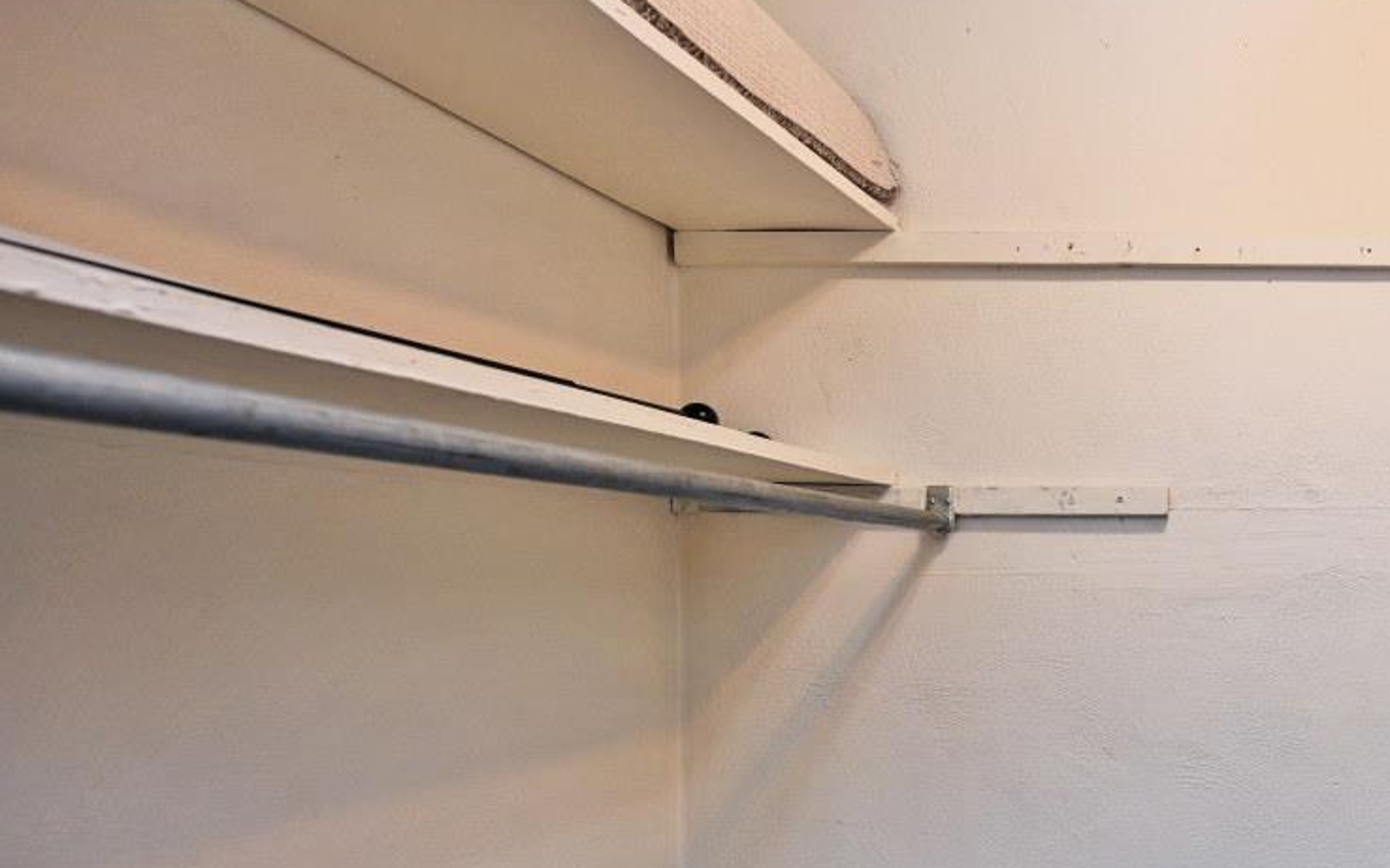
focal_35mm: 29
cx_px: 1337
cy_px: 586
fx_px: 1098
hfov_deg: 53.3
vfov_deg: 42.5
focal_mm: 14
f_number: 4
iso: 220
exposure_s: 1/60
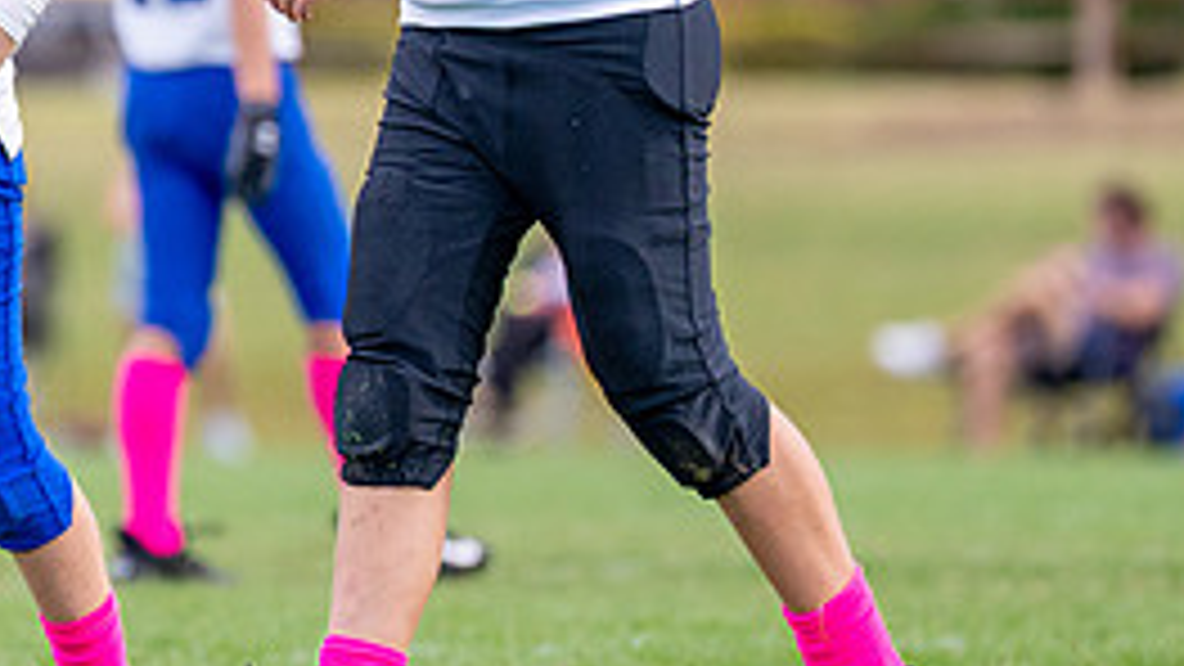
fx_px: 21257
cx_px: -60
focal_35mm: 677
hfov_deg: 3.2
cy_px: 46
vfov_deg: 1.8
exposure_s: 1/2500
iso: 500
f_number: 2.8
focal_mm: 200
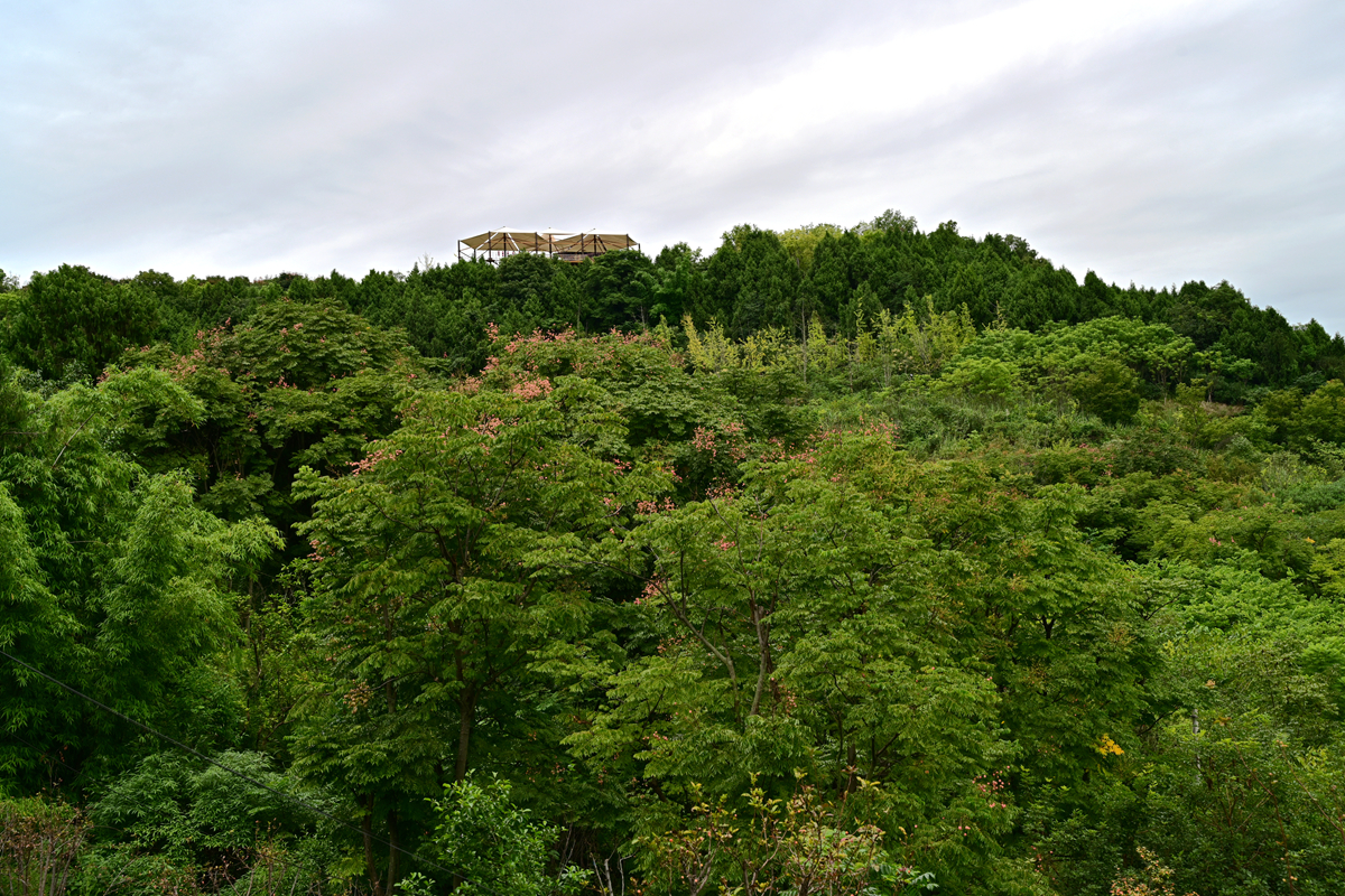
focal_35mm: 45
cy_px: 448
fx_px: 1681
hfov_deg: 43.6
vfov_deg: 29.9
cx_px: 672
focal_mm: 45
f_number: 8
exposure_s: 1/60
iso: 100
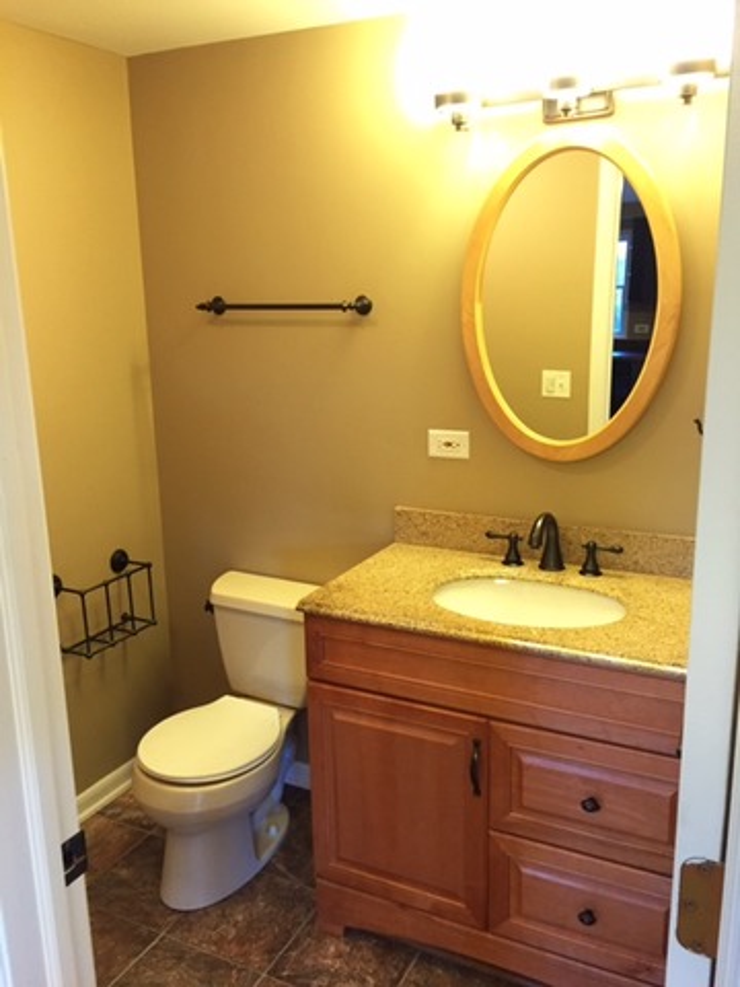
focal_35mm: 29
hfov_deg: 48.2
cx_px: 370
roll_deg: +0.9
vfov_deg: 61.7
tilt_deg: -12.9
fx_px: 827
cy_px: 494
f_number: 2.2
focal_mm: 4.15
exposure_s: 1/30
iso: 200
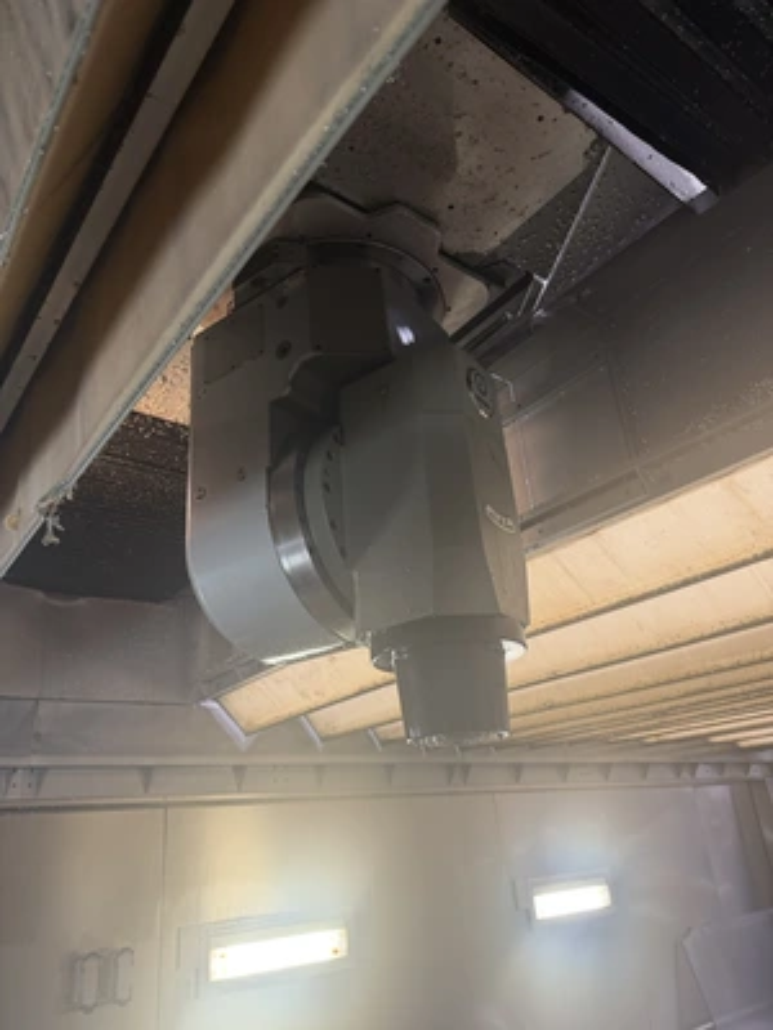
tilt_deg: +23.9
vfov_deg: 71.6
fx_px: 715
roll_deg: +5.3
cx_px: 386
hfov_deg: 56.8
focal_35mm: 24
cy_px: 515
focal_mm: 6.76
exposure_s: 1/60
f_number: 1.78
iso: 160
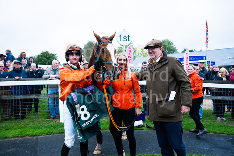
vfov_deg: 43.6
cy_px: 78
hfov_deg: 62.0
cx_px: 117
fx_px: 195
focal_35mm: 30
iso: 500
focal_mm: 30
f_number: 4
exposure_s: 1/800
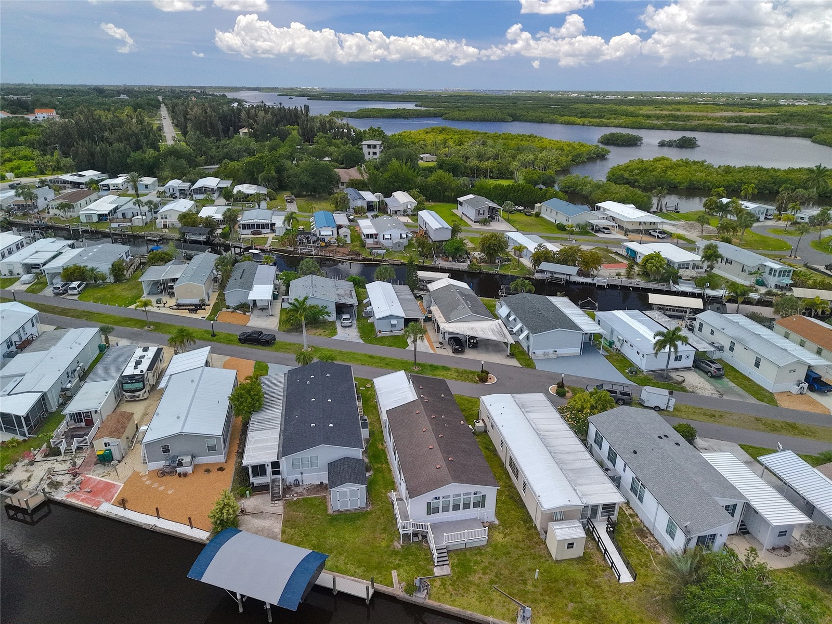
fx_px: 577
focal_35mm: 24
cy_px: 312
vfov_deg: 56.8
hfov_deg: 71.6
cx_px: 416
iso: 800
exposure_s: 1/8000
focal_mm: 8.67
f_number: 1.8
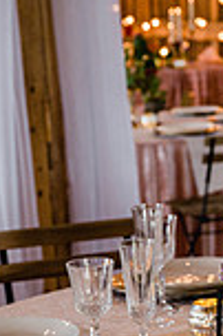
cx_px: 231
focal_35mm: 121
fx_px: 1127
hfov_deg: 11.2
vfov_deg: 16.5
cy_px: 356
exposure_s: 1/200
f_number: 4.5
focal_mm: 41
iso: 320
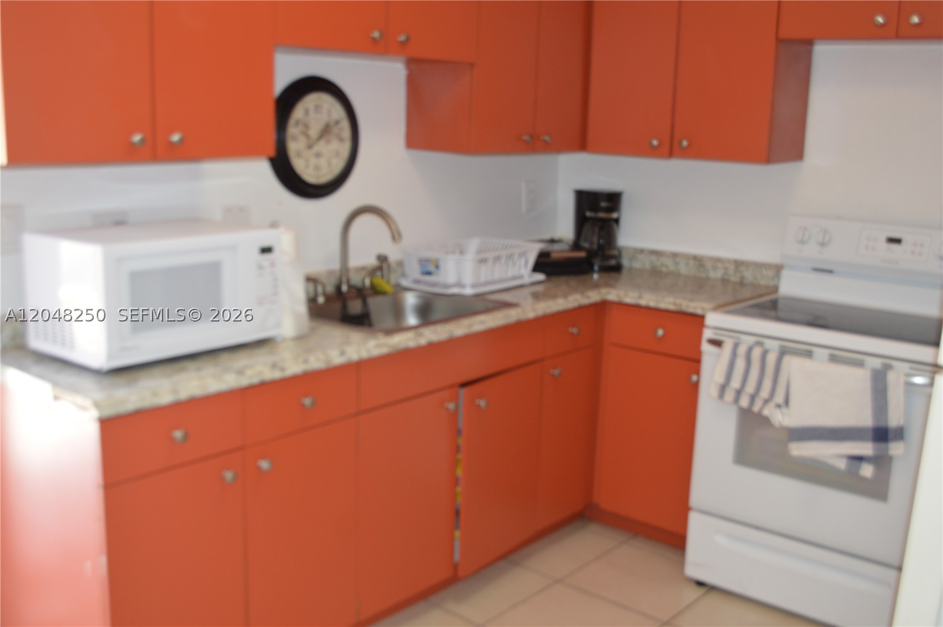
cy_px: 314
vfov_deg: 36.8
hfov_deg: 53.2
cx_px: 472
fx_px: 942
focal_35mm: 36
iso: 400
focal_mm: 24
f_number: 4
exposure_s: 1/80
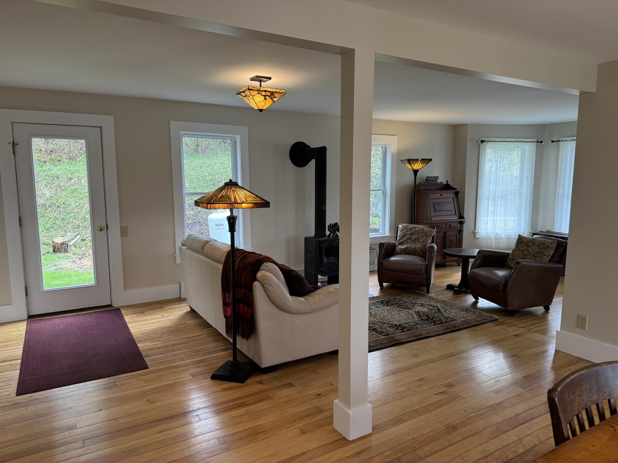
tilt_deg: -7.9
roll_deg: -0.3
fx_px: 428
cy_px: 232
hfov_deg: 71.6
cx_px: 309
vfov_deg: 56.8
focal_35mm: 24
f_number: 1.78
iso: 100
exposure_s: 1/120
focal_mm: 6.76
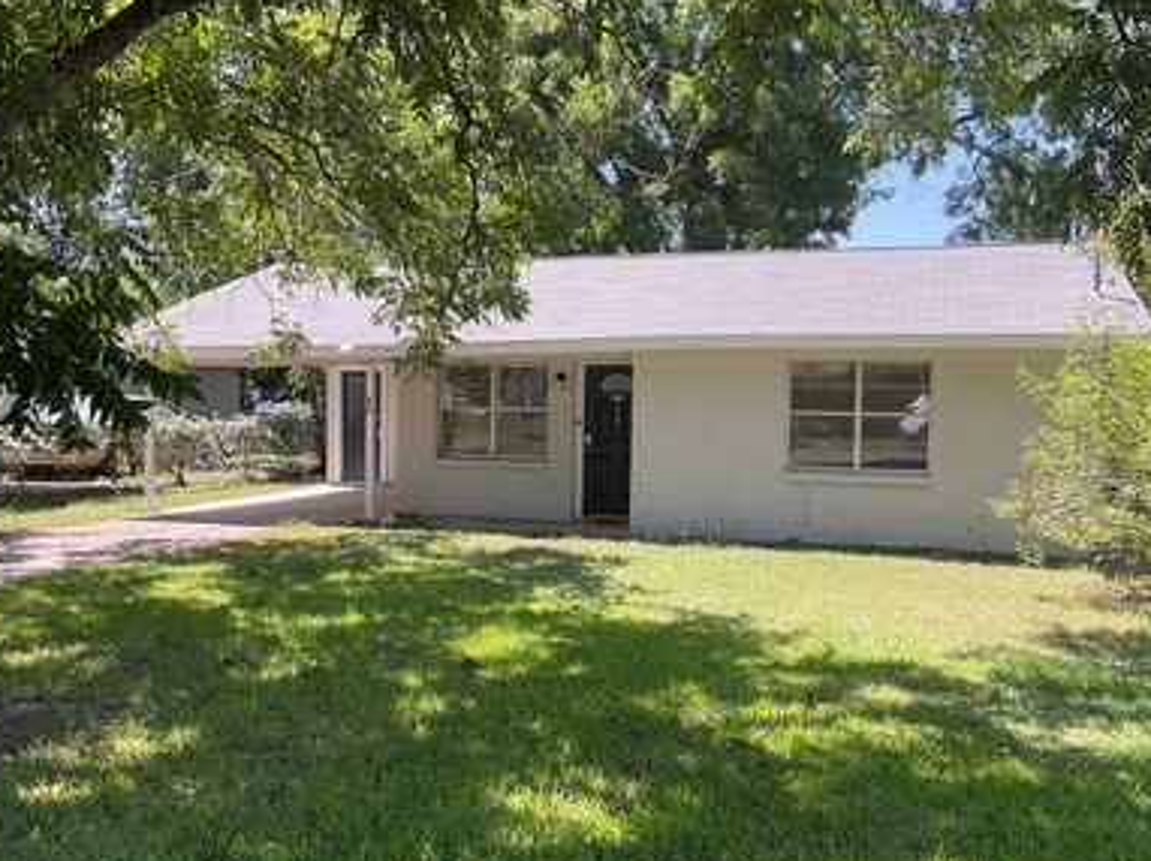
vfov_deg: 37.7
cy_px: 456
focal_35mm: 38
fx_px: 1263
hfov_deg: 49.0
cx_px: 563
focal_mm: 3
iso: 16
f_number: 1.8
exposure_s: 1/355
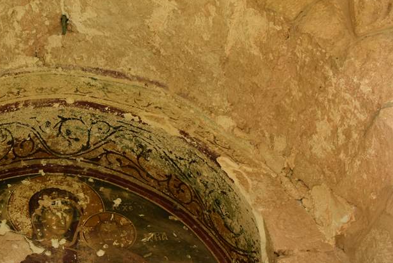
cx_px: 26
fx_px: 699
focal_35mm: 64
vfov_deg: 21.1
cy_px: 189
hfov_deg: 29.8
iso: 200
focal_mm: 22
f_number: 8
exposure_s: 1/250
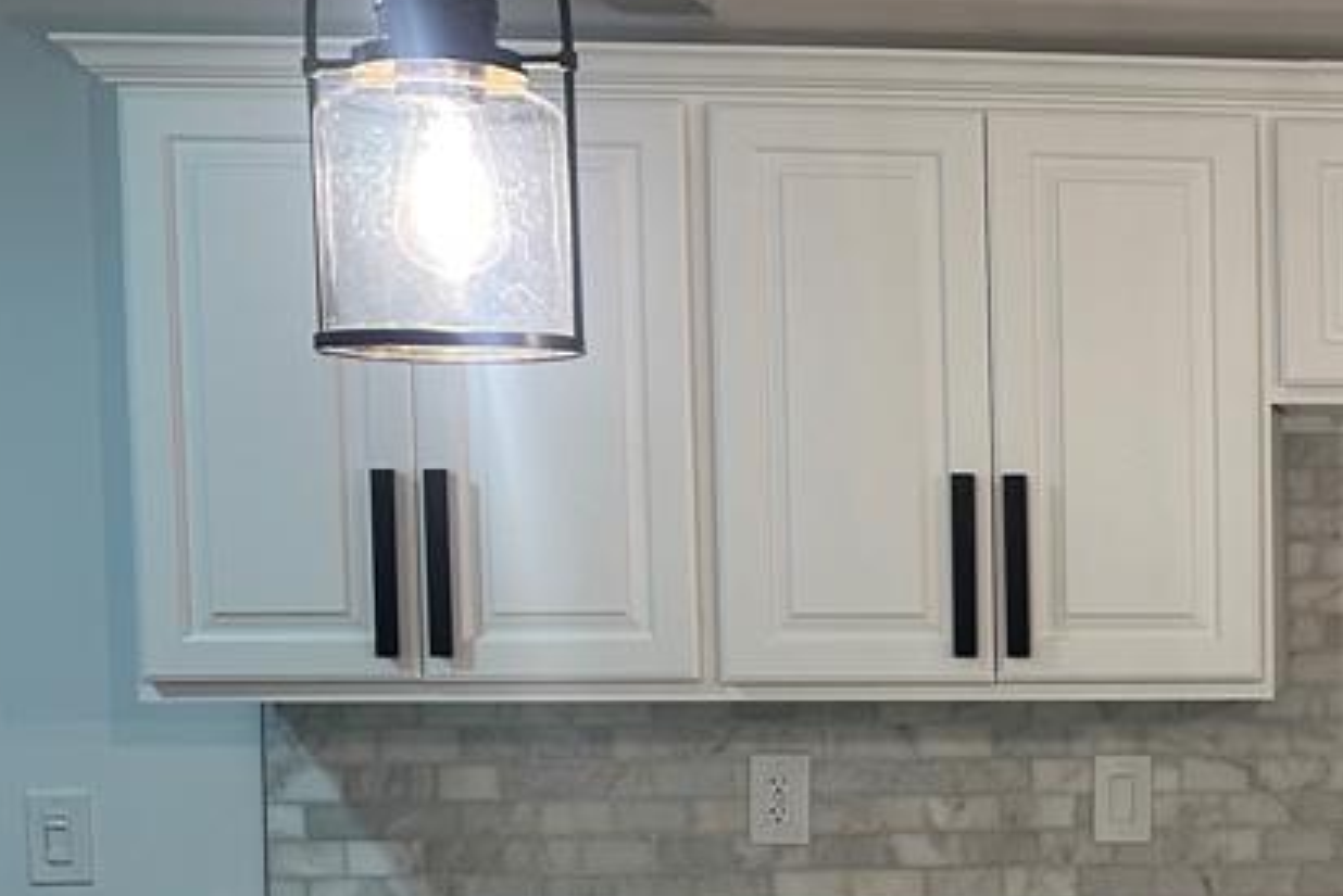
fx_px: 2314
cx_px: 1617
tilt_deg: -3.2
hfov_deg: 28.2
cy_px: 678
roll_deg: +0.1
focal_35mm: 62
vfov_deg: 21.7
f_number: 1.78
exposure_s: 1/120
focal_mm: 6.86
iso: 160
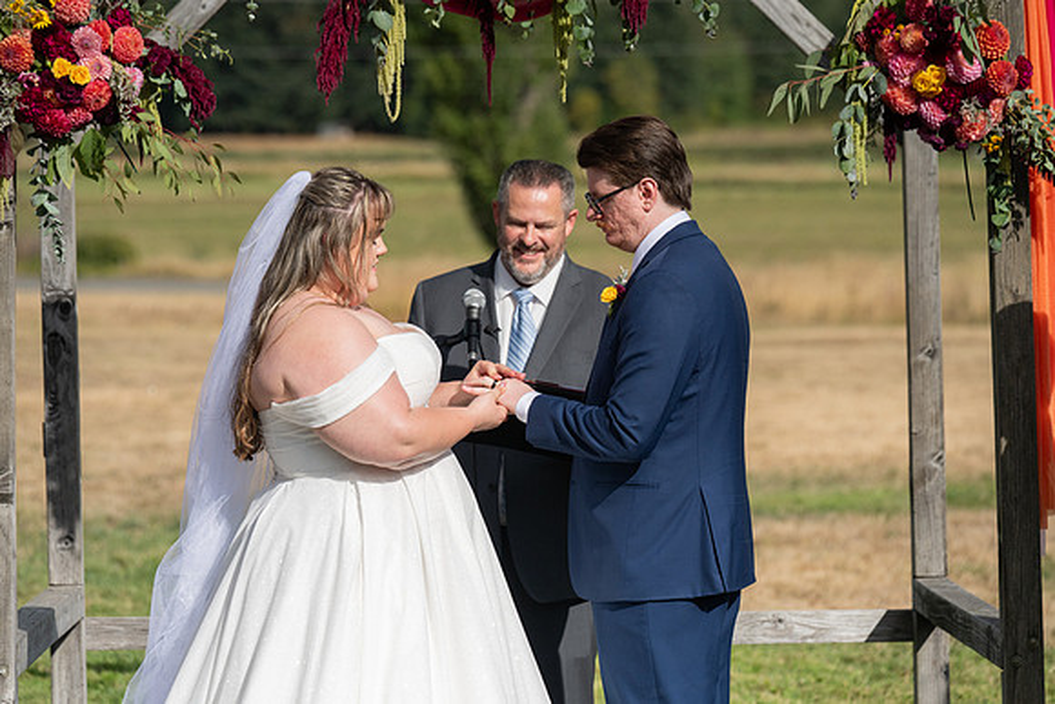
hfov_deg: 13.7
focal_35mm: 150
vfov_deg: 9.2
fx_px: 4397
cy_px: 352
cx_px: 528
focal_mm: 150
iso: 400
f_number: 4.5
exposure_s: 1/8000
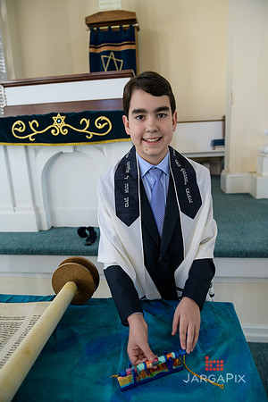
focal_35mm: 24
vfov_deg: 73.7
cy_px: 201
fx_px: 268
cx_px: 134
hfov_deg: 53.1
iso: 400
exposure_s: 1/125
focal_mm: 24
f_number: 3.2
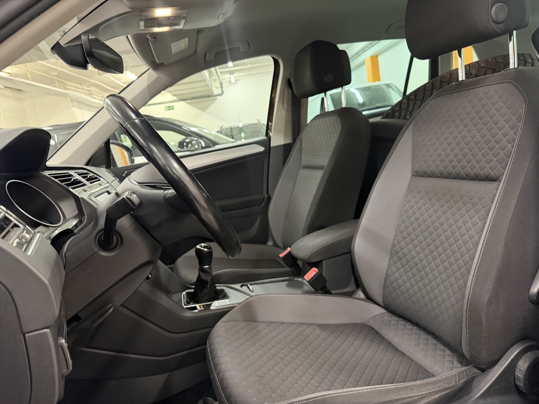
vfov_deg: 56.8
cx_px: 270
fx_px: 374
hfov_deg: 71.6
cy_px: 202
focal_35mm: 24
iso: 800
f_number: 1.78
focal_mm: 6.76
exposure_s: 1/50
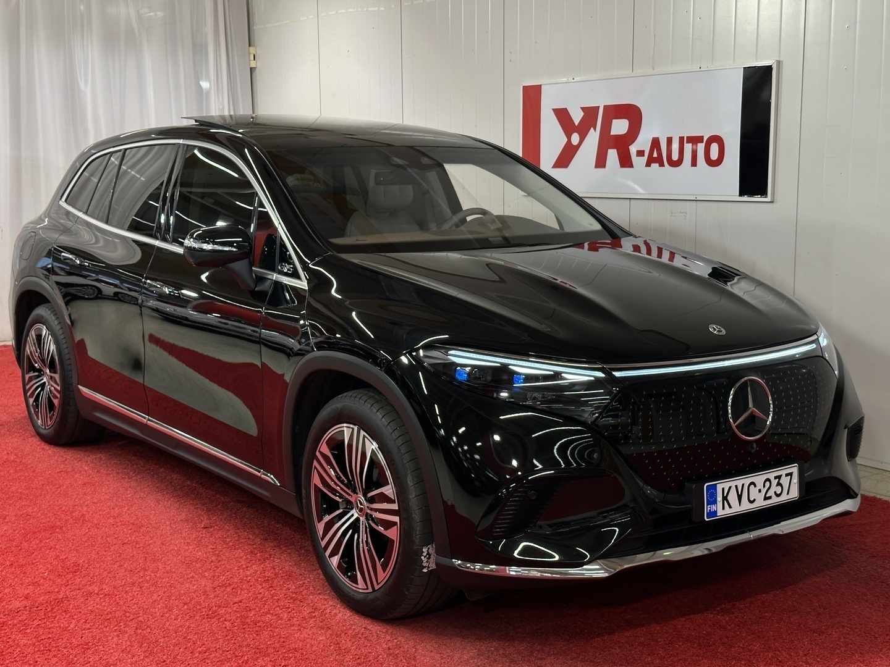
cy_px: 334
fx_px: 1234
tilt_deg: -8.0
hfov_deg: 39.7
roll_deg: +0.1
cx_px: 445
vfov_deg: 30.3
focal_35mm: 48
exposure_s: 1/102
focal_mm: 6.86
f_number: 1.78
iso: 100
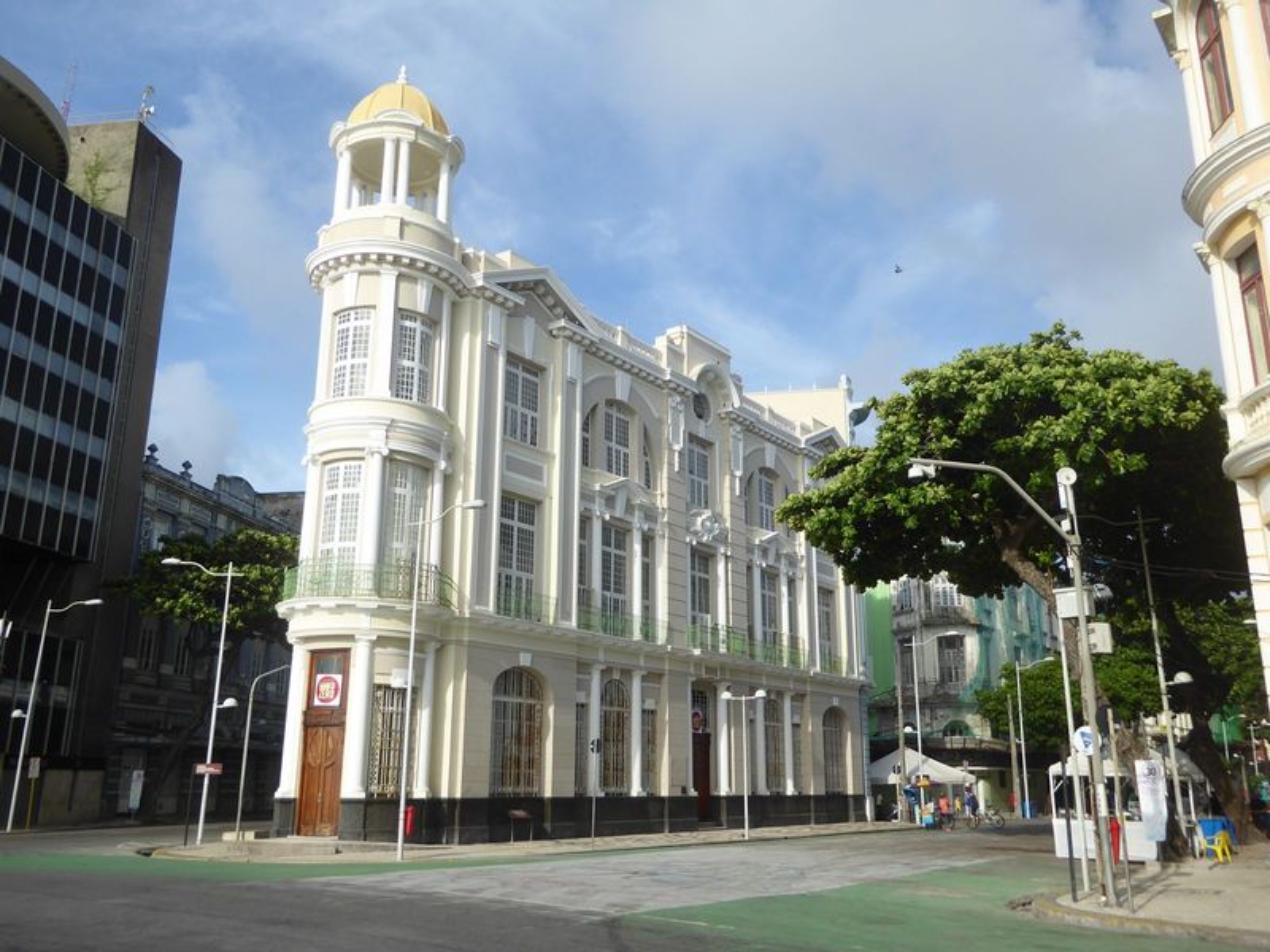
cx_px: 635
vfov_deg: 44.2
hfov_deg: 56.8
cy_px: 476
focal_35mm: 32
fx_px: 1174
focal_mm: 5.4
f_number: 3.5
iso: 80
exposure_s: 1/640
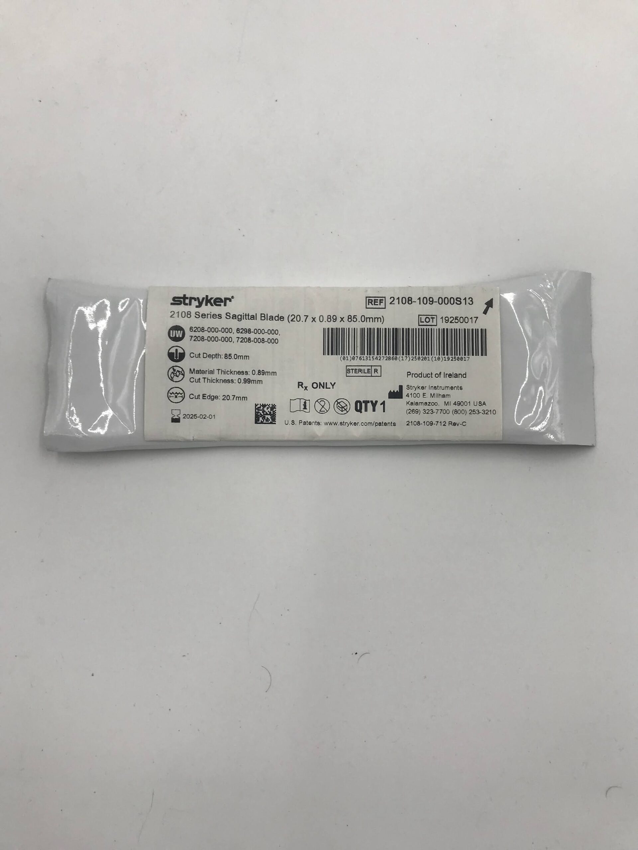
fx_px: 688
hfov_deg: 49.7
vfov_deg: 63.4
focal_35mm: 28
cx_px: 319
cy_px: 425
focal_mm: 3.99
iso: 20
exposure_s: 1/306
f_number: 1.8
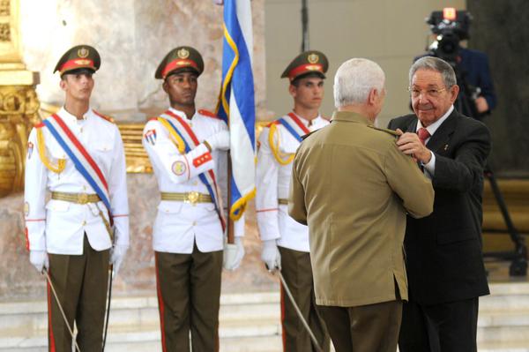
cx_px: 264
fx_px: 2643
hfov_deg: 11.4
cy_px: 176
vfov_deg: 7.6
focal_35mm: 180
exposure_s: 1/60
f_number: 2.8
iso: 800
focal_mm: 120
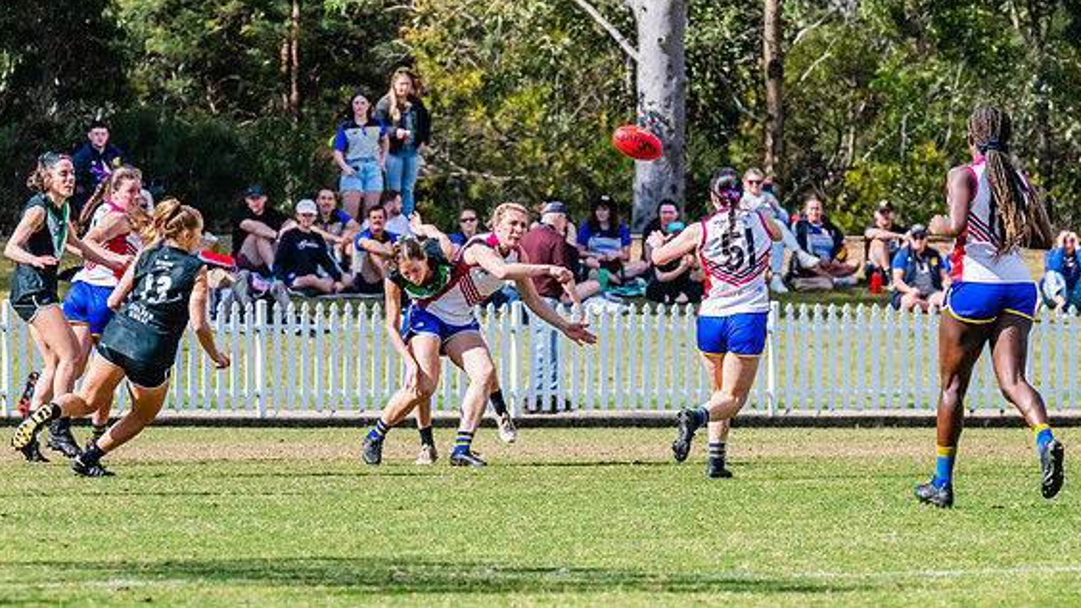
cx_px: 467
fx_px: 14358
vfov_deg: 2.4
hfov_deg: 4.3
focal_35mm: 501
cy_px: 373
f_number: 11
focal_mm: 360
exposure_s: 1/1250
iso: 800
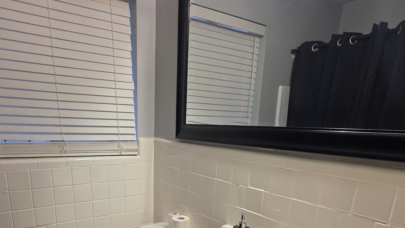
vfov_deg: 42.0
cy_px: 208
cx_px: 182
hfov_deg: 73.8
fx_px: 268
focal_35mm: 25
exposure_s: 1/60
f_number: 1.9
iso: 200
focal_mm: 2.2
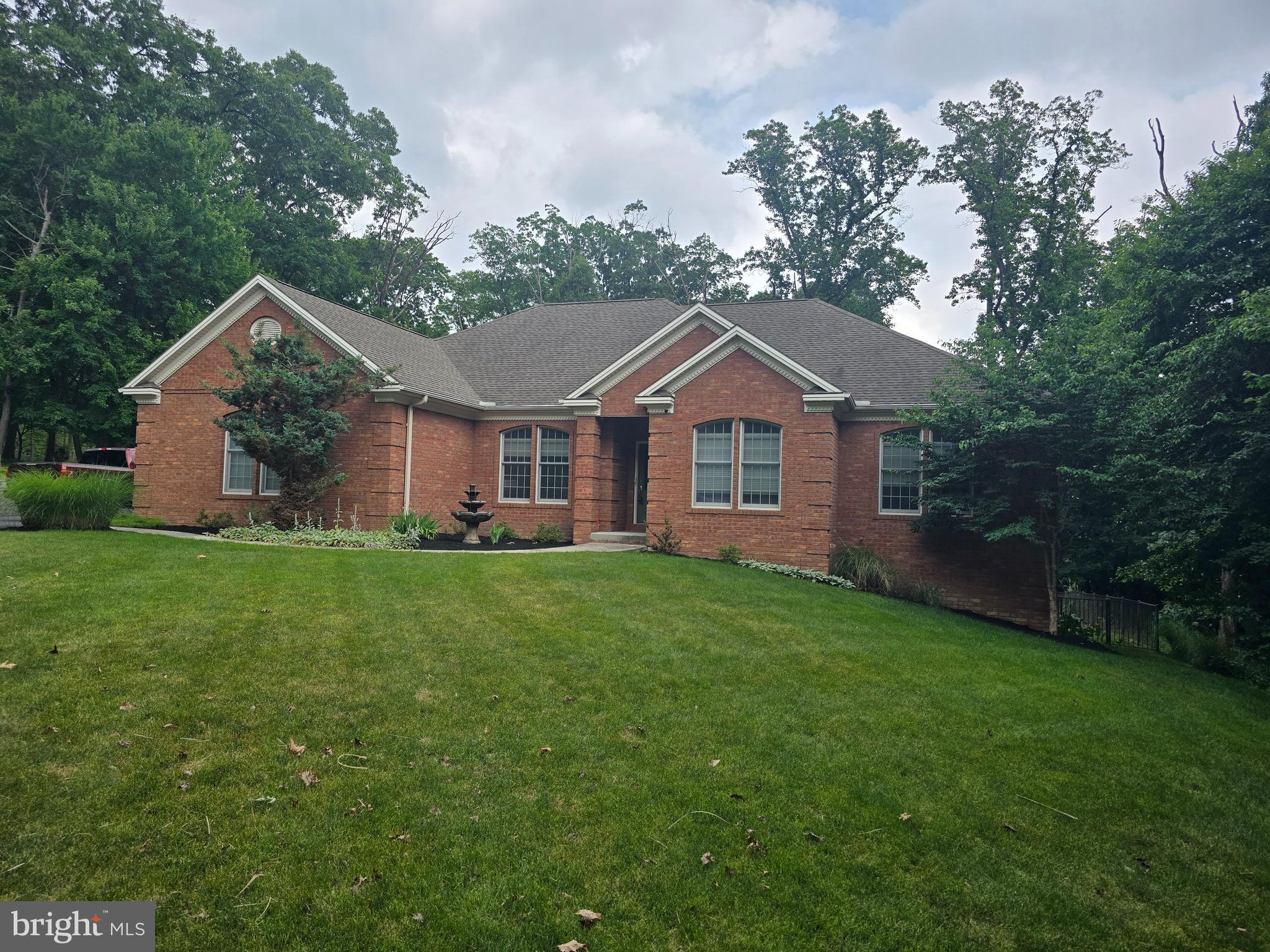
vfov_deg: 58.9
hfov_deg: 73.9
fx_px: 844
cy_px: 476
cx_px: 635
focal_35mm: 23
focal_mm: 6.3
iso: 12
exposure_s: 1/471
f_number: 1.7
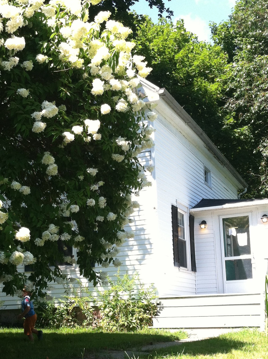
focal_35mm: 59
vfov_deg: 32.4
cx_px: 93
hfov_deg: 24.6
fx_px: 611
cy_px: 245
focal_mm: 3.85
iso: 80
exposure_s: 1/280
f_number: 2.8
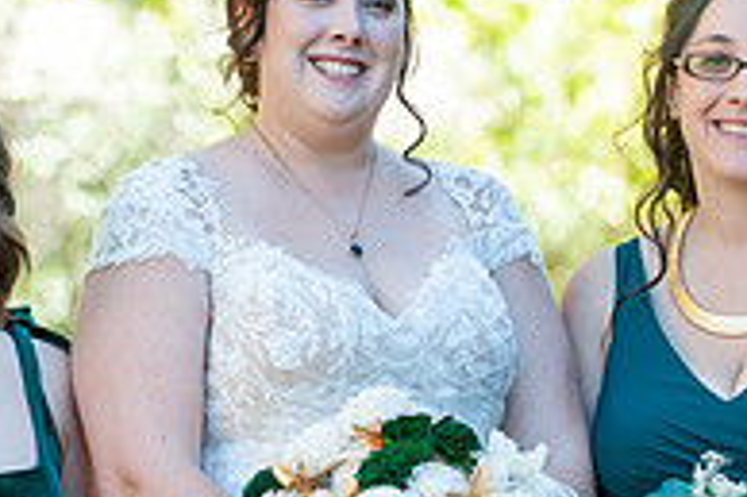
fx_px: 6821
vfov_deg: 4.2
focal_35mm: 329
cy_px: 223
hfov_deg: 6.3
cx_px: 300
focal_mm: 110
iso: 400
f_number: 3.5
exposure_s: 1/1000
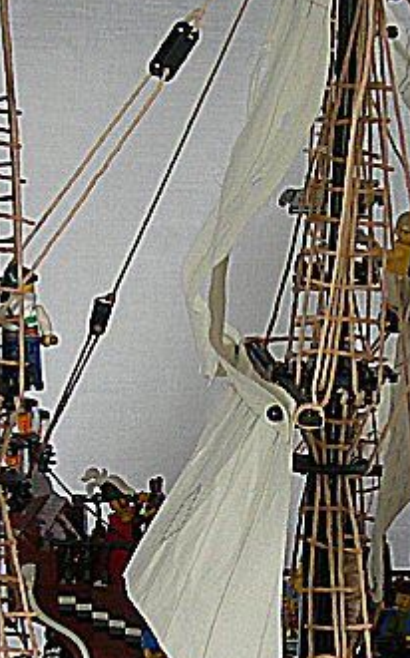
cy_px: 556
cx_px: 251
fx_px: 2827
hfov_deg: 8.3
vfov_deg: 13.2
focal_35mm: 158
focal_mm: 8.5
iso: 50
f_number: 2.9
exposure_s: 1/9.9
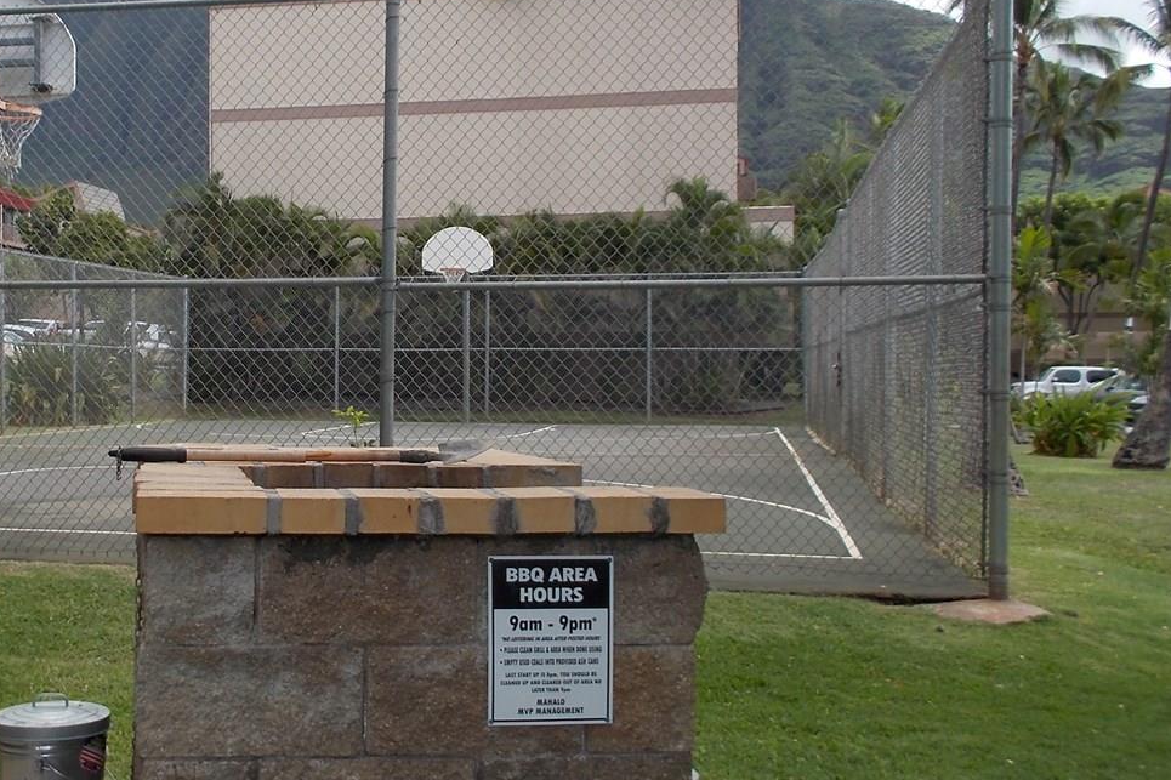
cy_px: 382
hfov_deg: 38.8
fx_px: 1626
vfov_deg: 27.0
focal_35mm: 50
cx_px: 322
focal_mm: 4.1
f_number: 3.3
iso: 80
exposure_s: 1/500
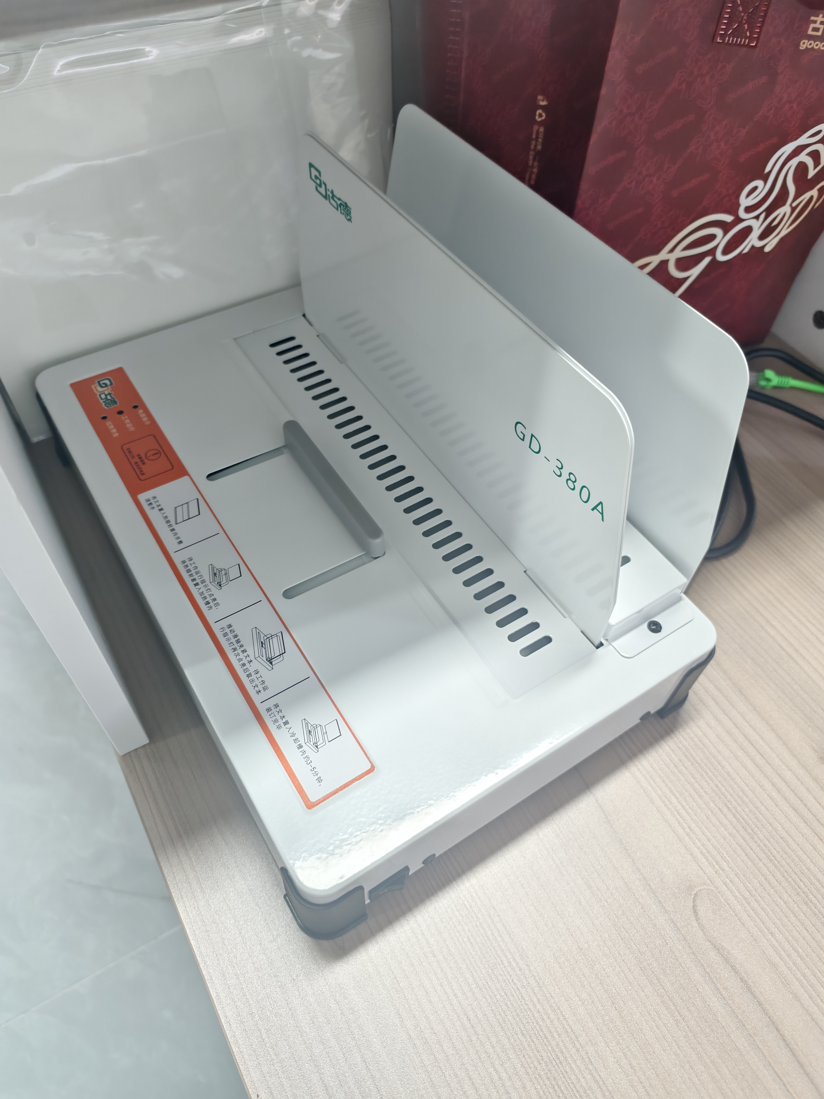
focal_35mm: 23
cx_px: 412
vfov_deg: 73.9
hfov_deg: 58.9
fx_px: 730
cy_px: 550
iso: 218
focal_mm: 5.6
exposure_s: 1/100
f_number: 1.57
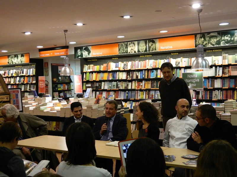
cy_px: 88
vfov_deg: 30.9
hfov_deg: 40.4
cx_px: 118
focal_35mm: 47
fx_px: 322
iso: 400
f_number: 3.6
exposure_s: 1/50
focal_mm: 8.4
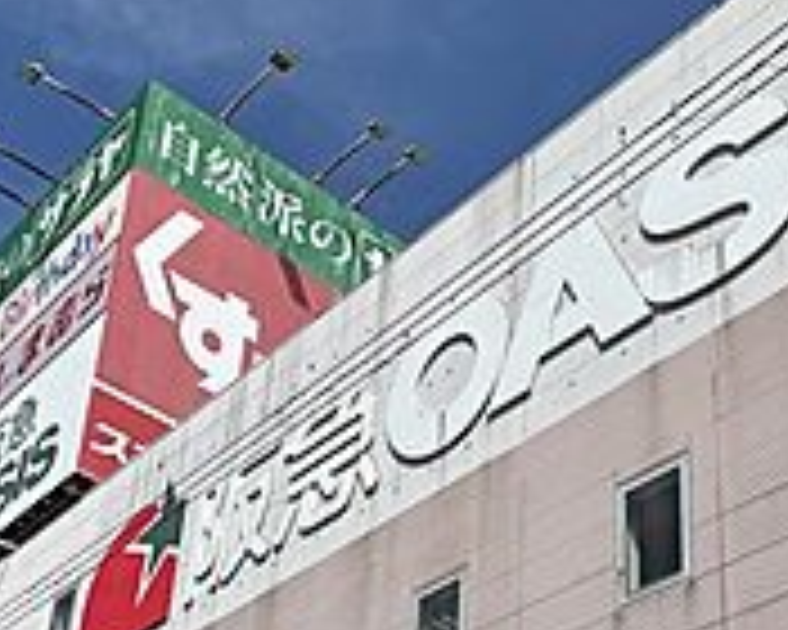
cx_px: 311
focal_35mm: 65
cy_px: 648
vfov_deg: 22.5
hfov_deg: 29.1
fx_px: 1516
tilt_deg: +29.1
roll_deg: -6.1
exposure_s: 1/7299
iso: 32
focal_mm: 4.2
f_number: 1.6
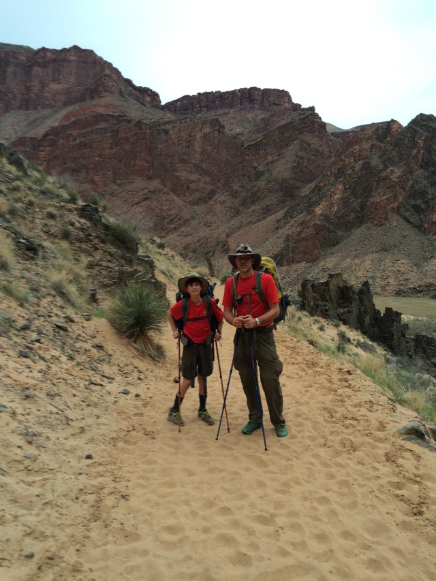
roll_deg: +1.2
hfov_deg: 48.2
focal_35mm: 29
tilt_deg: -4.2
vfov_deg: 61.7
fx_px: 487
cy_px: 290
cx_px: 218
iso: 32
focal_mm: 4.15
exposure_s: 1/60
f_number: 2.2
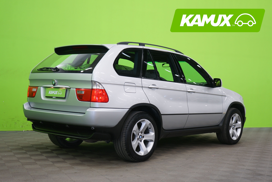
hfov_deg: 40.3
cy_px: 91
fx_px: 370
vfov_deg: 27.5
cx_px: 136
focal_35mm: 49
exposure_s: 1/8
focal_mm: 49
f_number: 4.5
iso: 400
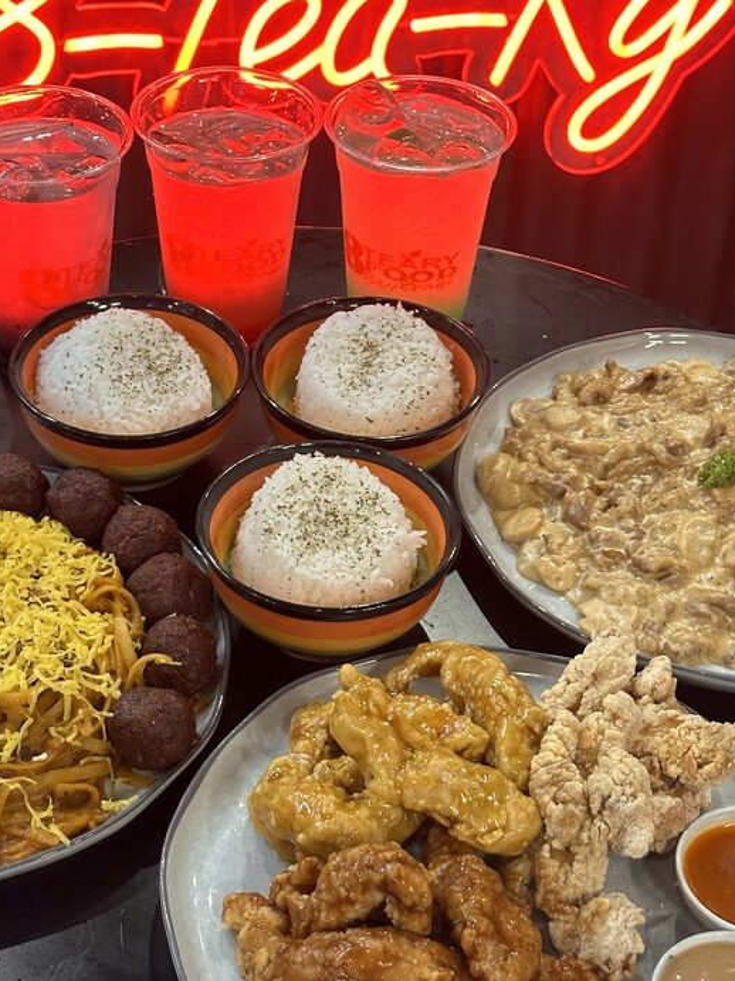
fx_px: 1982
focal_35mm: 70
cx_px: 305
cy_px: 466
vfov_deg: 27.8
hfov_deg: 21.0
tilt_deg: -37.8
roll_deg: -4.5
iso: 250
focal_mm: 6.86
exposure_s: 1/60
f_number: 1.78
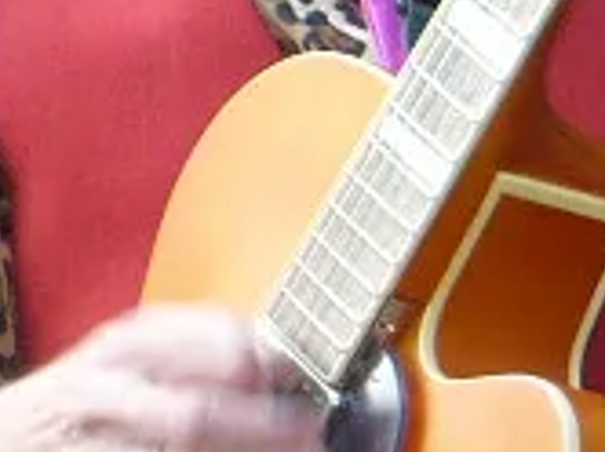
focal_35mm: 286
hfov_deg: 6.8
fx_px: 4991
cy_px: 365
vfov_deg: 5.2
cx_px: 922
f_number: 2.8
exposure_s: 1/40
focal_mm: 6.1
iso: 100
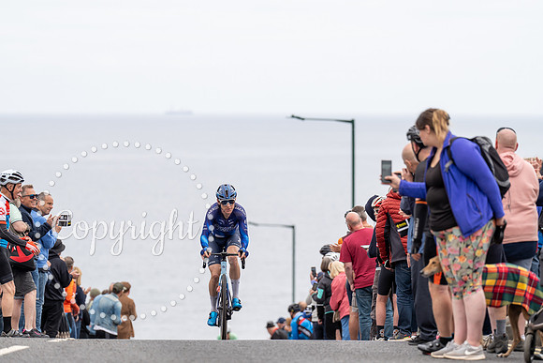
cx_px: 272
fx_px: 2927
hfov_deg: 10.6
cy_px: 182
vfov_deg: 7.1
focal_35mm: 194
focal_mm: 194
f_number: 3.5
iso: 320
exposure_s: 1/1000
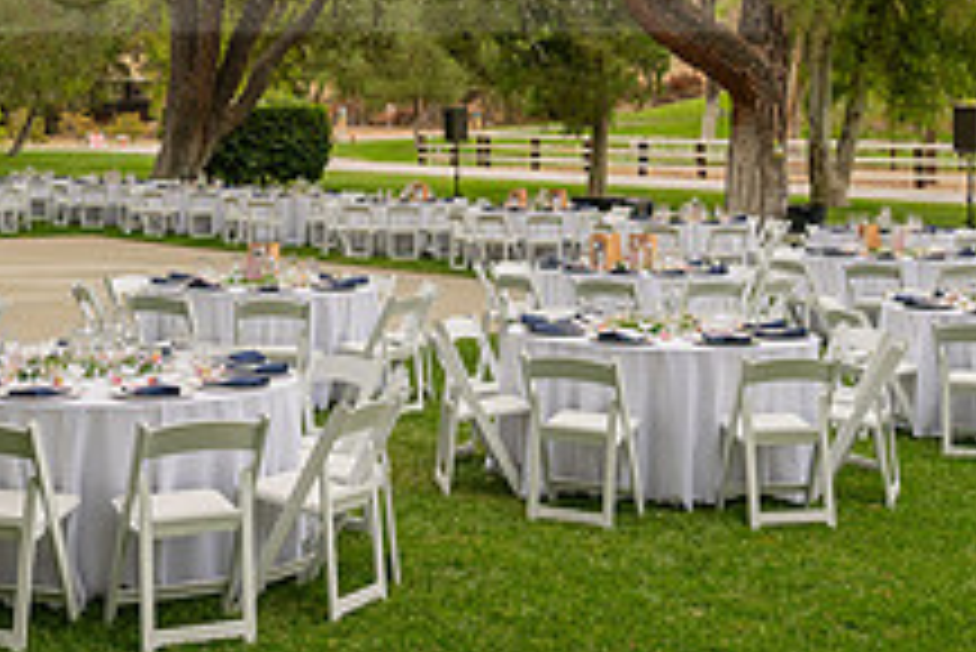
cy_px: -74
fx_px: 1736
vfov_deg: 20.3
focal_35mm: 64
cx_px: 387
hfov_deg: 31.3
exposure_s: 1/125
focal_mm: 24
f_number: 5.6
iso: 200
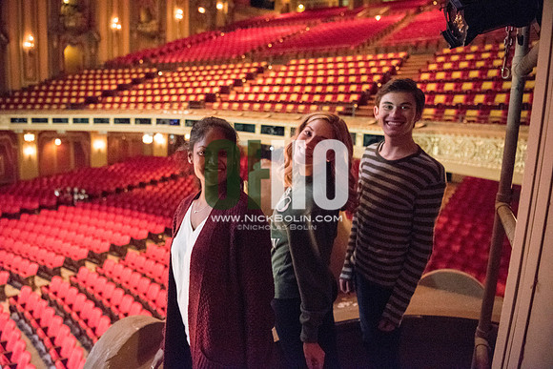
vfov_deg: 53.2
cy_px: 184
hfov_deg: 73.7
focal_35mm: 24
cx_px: 276
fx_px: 369
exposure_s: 1/80
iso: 6400
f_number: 2.8
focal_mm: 24
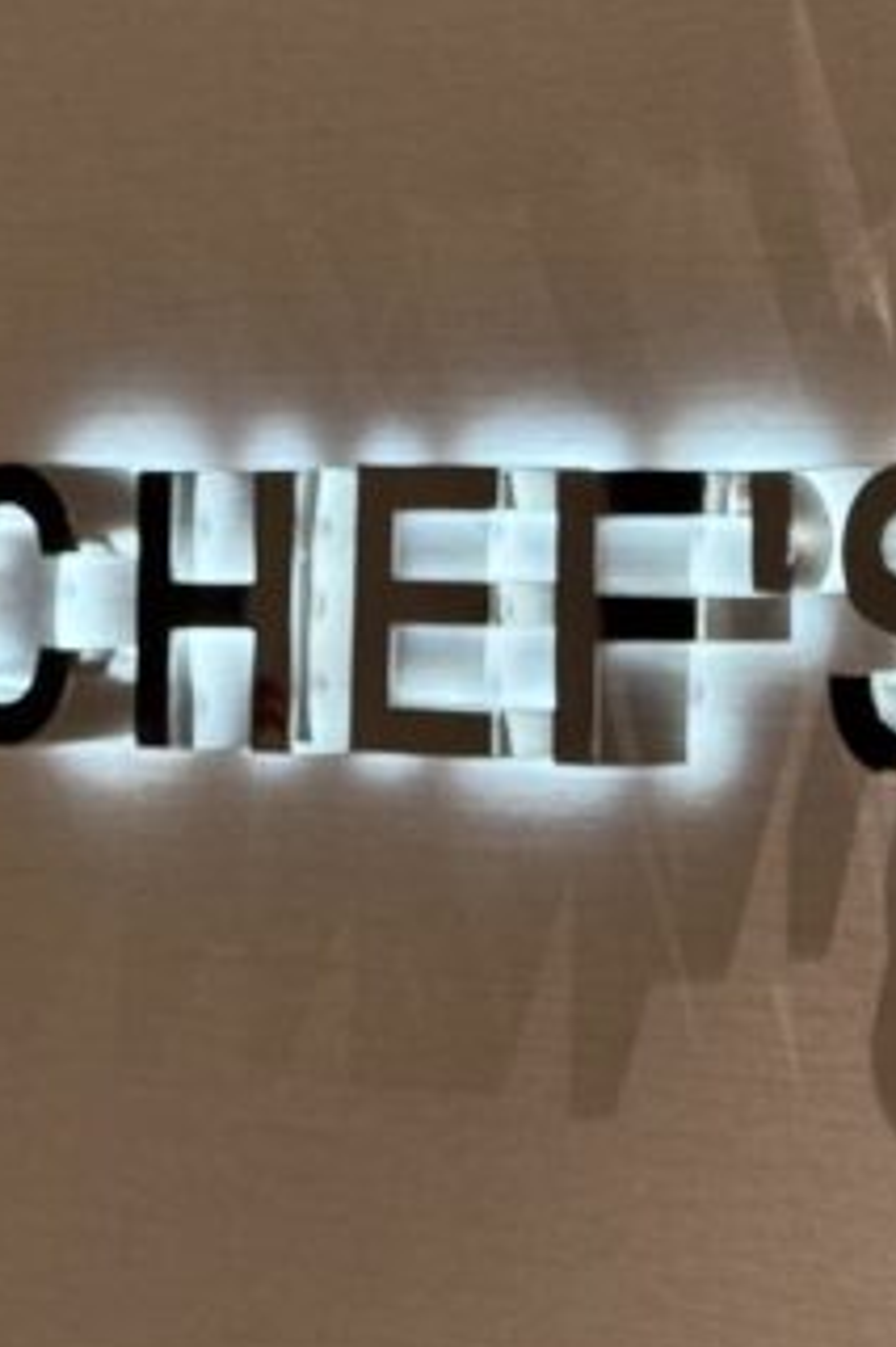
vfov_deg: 12.8
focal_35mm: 160
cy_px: 396
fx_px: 5979
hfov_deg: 8.2
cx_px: 1662
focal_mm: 6.76
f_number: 1.78
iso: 50
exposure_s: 1/122
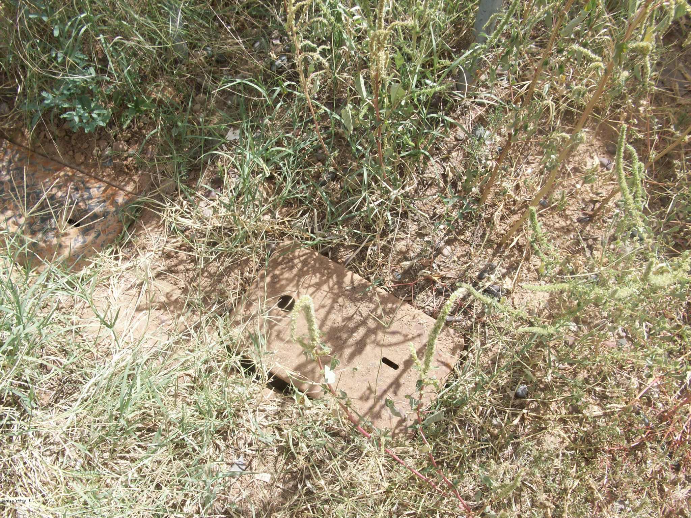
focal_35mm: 34
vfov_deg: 41.8
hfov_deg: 54.0
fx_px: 679
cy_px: 259
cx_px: 346
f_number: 5.5
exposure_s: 1/223
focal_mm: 5.7
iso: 64
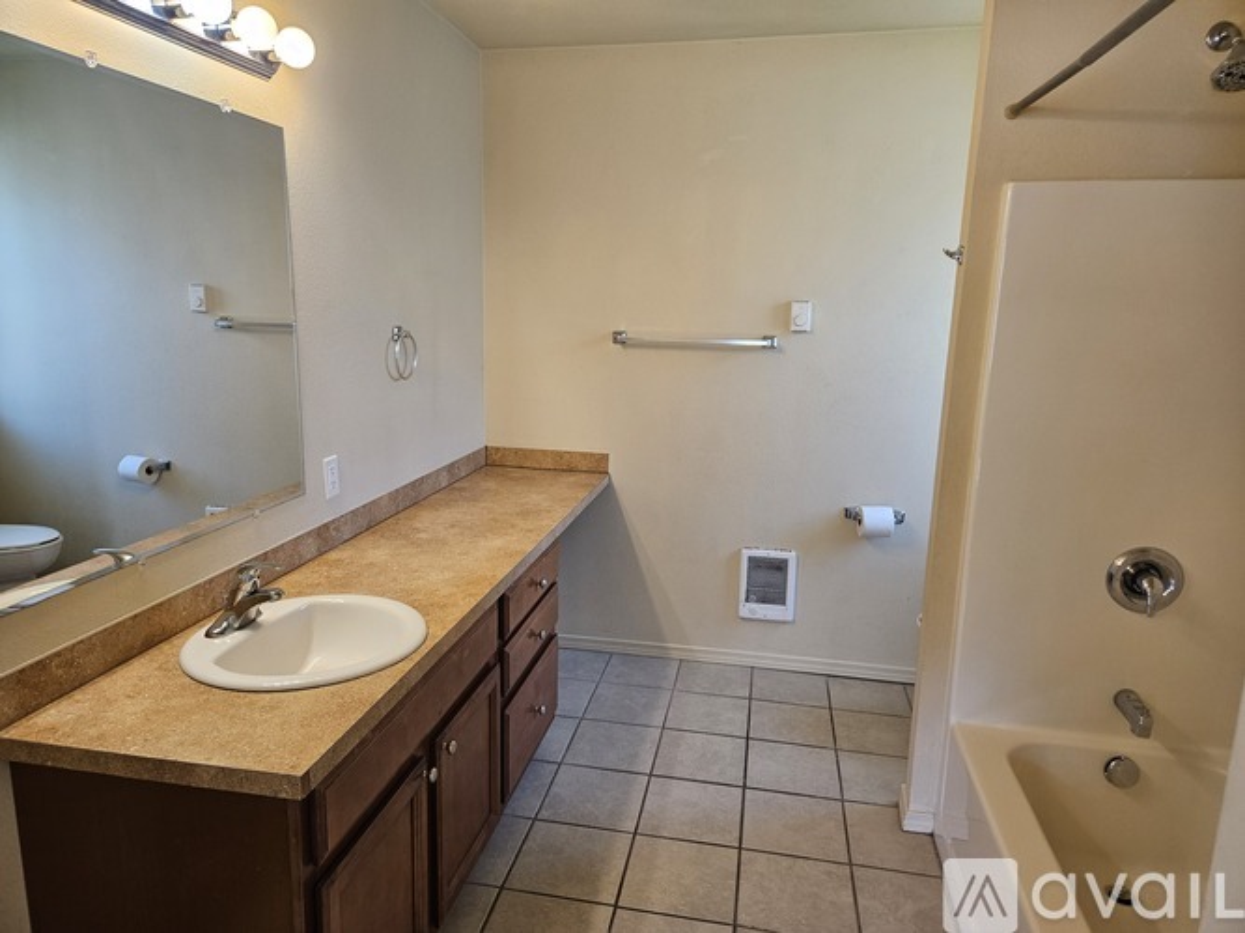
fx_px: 827
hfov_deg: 73.9
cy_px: 466
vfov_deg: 58.9
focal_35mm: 23
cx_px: 622
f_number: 1.8
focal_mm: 5.4
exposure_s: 1/120
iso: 160
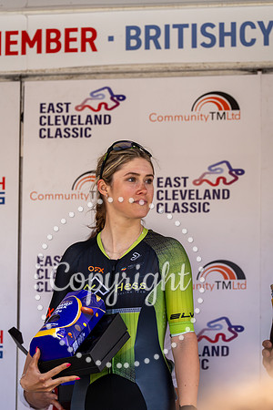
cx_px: 136
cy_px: 205
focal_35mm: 200
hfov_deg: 6.9
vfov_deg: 10.3
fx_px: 2275
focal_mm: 200
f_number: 4.5
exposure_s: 1/1000
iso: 800
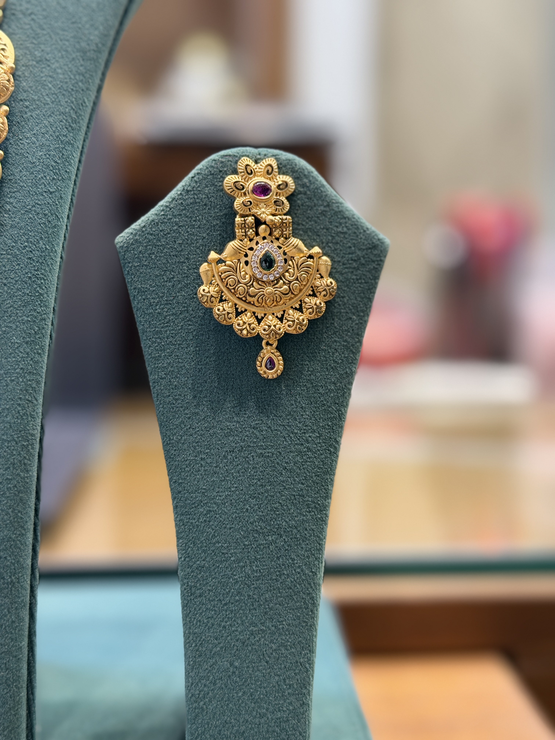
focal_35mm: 48
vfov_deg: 39.7
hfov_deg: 30.3
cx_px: 278
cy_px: 370
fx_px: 1026
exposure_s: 1/50
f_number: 1.78
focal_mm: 6.76
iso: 80
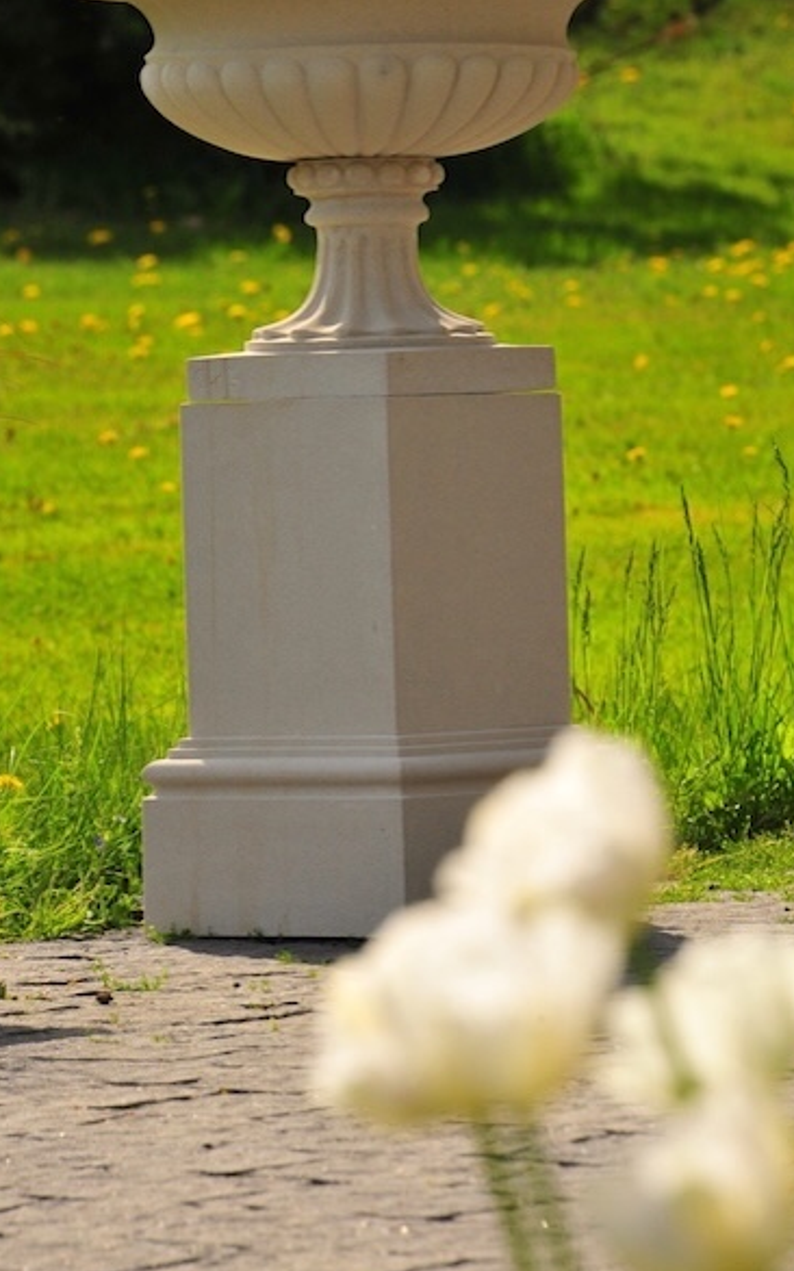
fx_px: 13890
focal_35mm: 401
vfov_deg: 5.2
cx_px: 371
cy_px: 447
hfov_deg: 3.3
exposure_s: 1/800
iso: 1600
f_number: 14
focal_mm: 300
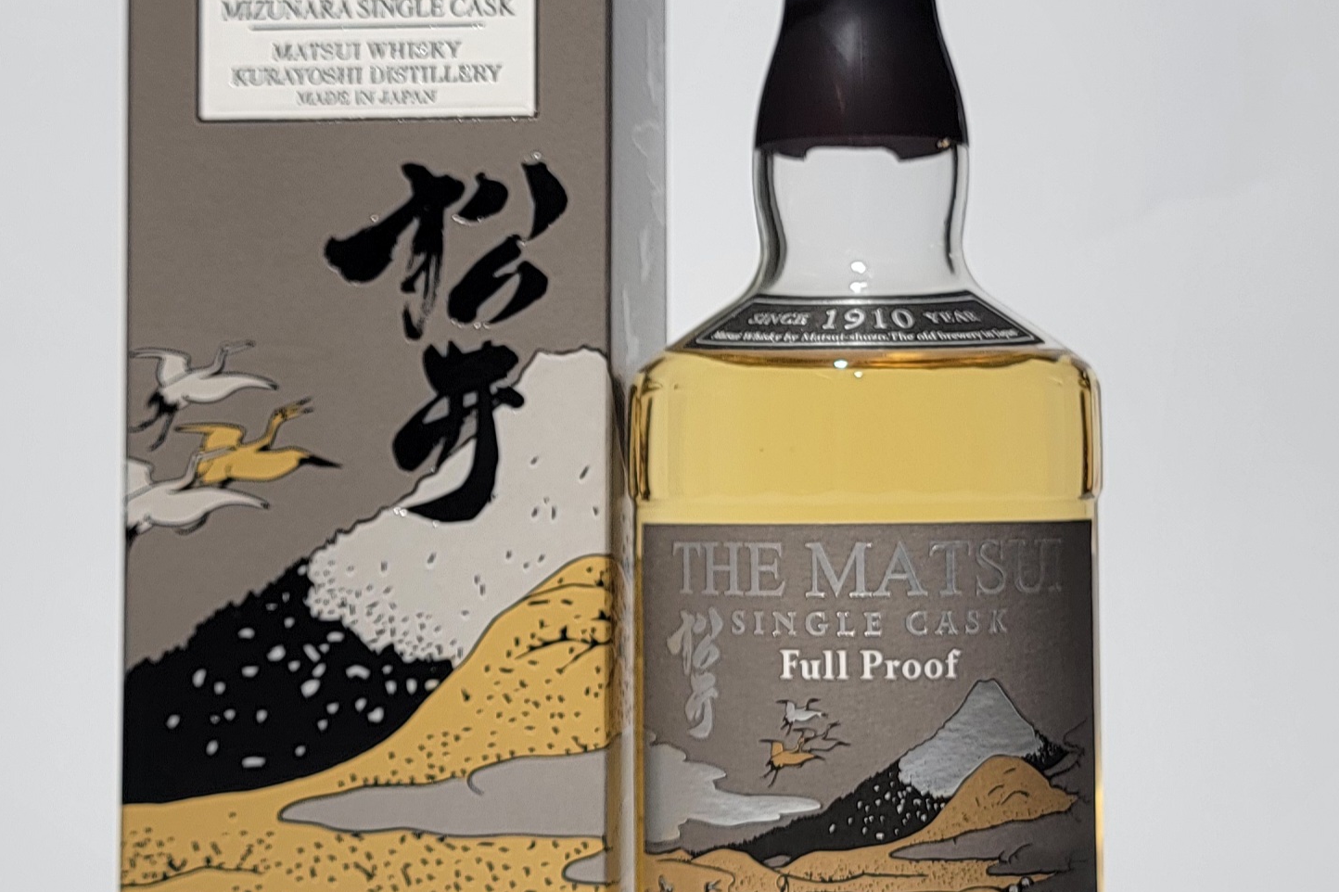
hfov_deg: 55.8
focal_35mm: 34
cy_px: 473
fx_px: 1264
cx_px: 672
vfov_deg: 38.9
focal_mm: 6.7
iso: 20
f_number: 1.8
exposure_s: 1/120
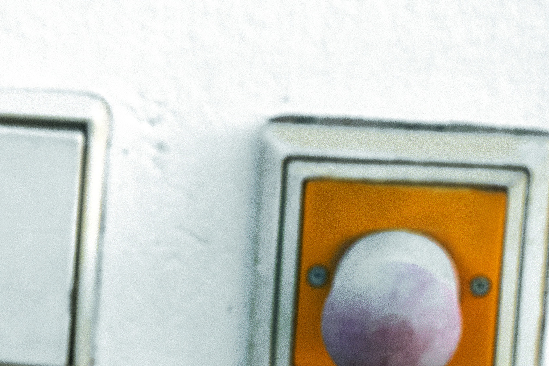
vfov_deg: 3.9
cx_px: -551
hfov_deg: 5.8
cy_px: 792
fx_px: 5291
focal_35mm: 347
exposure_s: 1/200
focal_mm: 70
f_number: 6.3
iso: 800
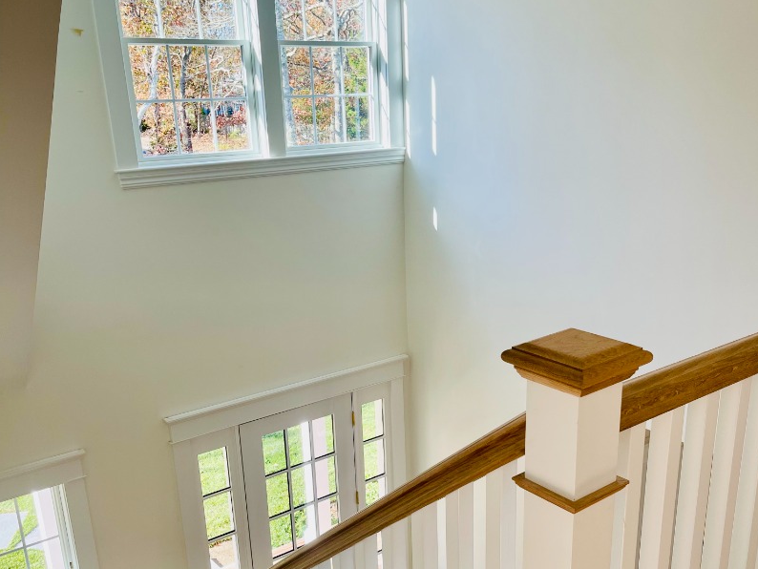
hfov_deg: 53.9
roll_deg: +1.5
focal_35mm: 34
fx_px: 745
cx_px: 386
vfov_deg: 41.5
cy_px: 359
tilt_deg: -19.0
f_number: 1.6
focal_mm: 5.1
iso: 32
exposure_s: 1/184
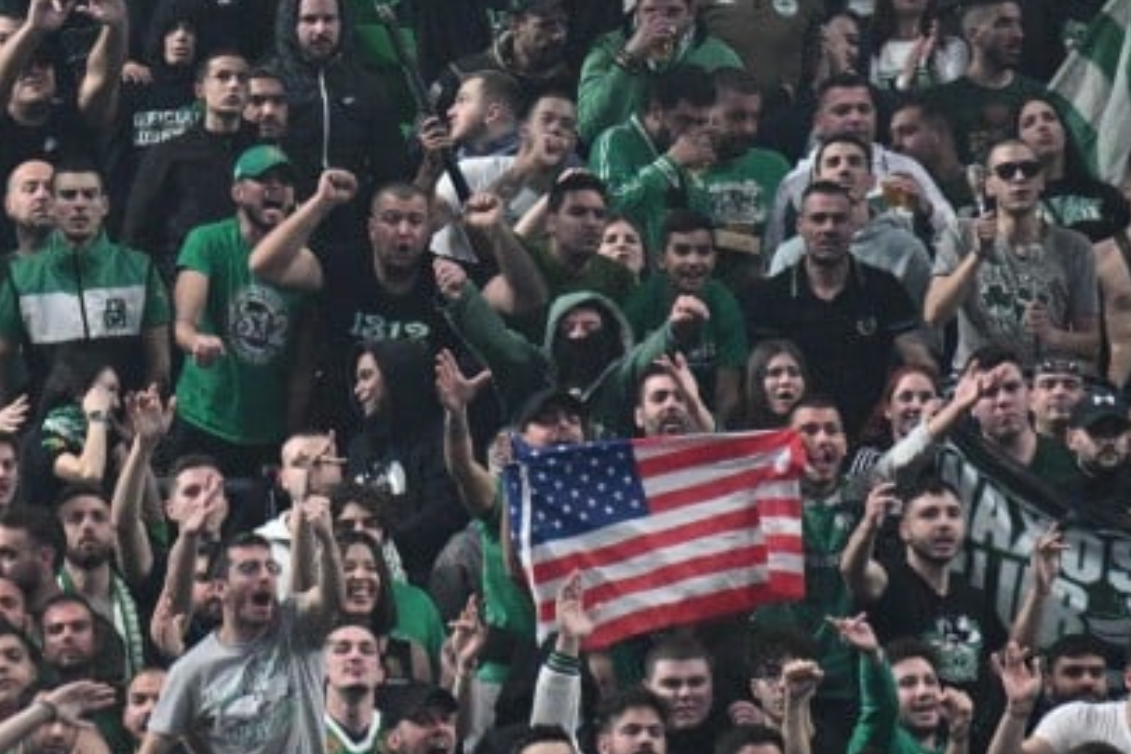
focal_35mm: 555
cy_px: -316
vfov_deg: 2.5
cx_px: -187
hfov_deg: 3.7
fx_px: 17435
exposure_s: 1/800
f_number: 3.5
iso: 2500
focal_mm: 150
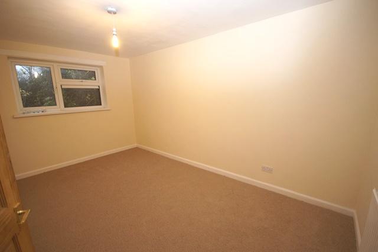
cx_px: 189
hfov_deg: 100.4
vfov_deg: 77.3
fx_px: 157
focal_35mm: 15
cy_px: 126
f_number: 4
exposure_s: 1/100
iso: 800
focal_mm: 10
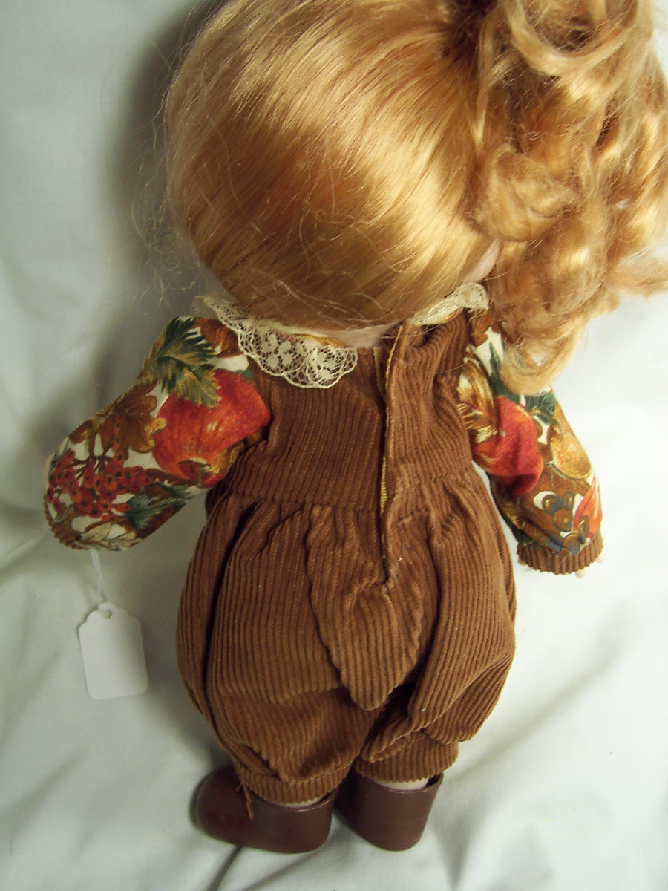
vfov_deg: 50.1
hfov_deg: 38.7
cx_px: 334
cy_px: 446
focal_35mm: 37
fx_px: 952
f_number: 2.8
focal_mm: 5.6
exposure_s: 1/180
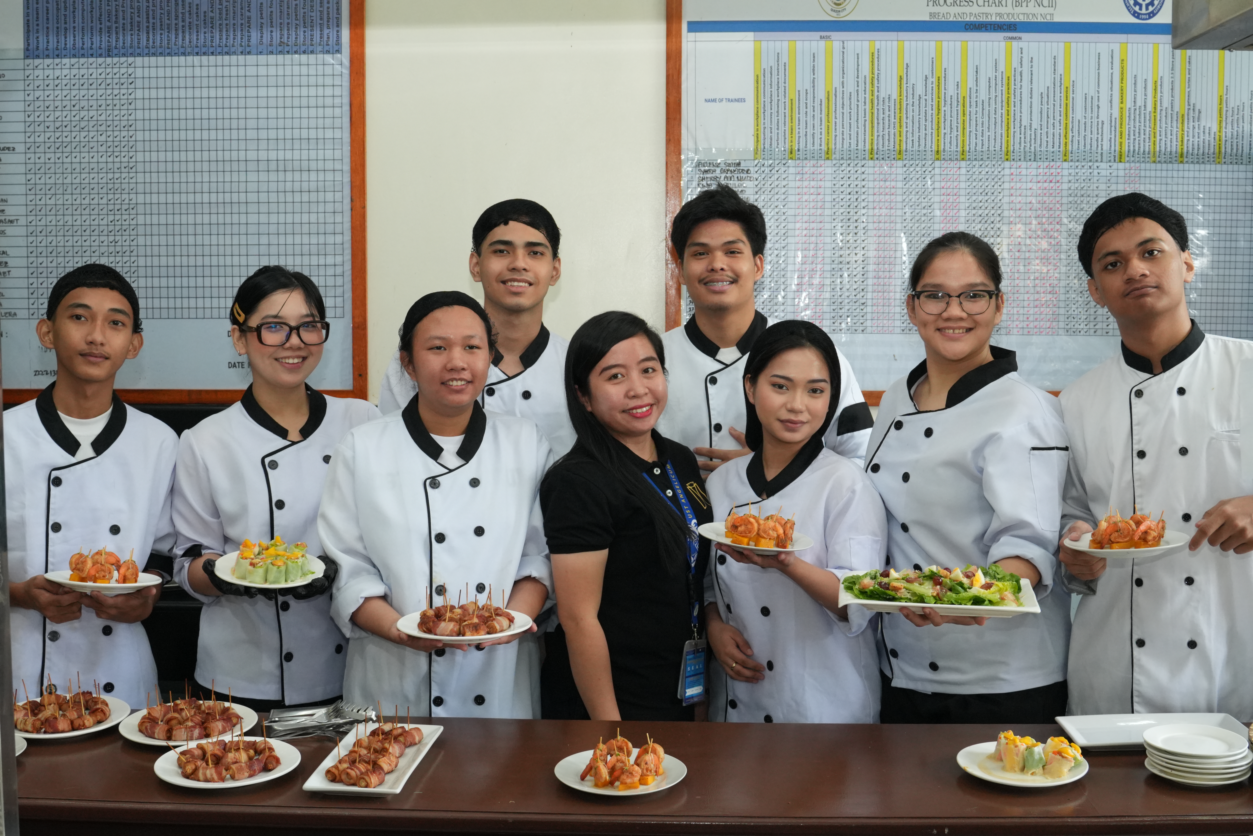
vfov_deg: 31.9
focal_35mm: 42
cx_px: 626
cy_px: 418
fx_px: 1462
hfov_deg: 46.4
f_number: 5.6
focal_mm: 28
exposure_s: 1/160
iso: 2000
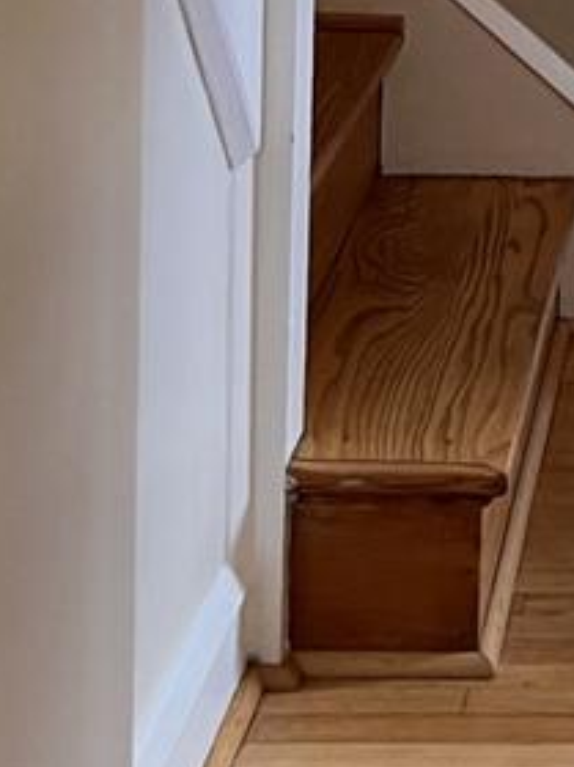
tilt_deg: -5.3
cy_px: -363
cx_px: 862
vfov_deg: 13.1
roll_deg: -1.6
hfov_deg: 10.0
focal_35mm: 143
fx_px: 3164
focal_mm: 5.7
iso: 80
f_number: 1.5
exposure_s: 1/60
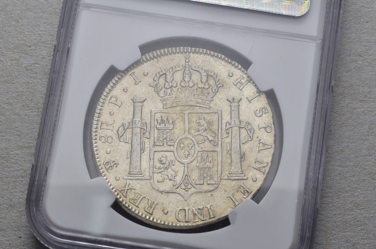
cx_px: 188
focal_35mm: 82
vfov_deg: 16.5
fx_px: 860
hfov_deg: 24.7
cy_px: 124
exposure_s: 1/250
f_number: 14
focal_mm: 55
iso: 400
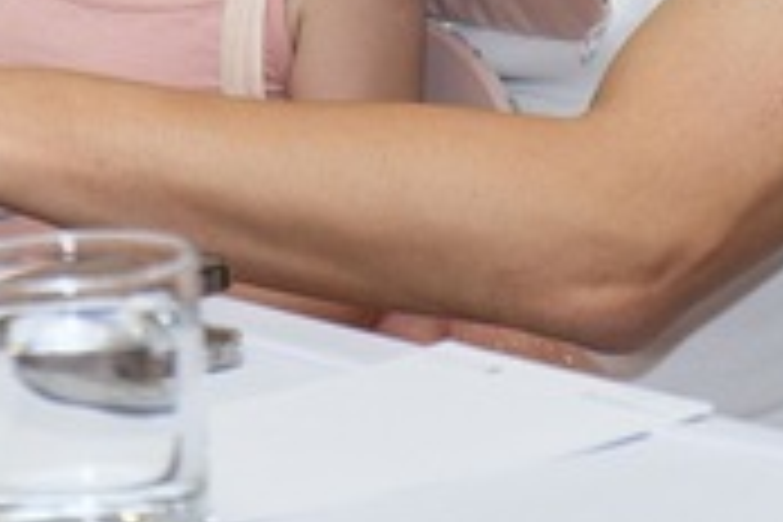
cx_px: 112
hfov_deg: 5.3
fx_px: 8395
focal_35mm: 386
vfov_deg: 3.5
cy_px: -328
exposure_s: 1/200
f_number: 3.2
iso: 500
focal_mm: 70
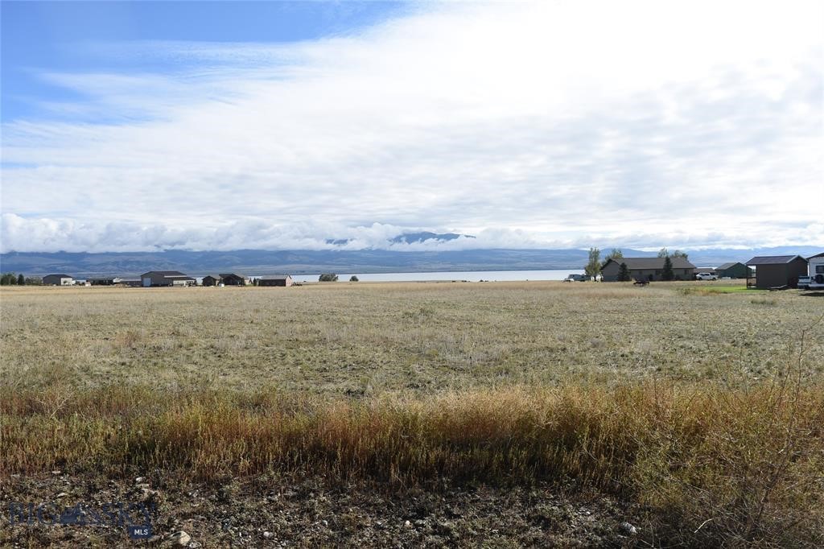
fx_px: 618
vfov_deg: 47.9
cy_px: 274
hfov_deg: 67.4
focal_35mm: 27
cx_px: 412
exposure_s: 1/320
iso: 100
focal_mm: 18
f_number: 9
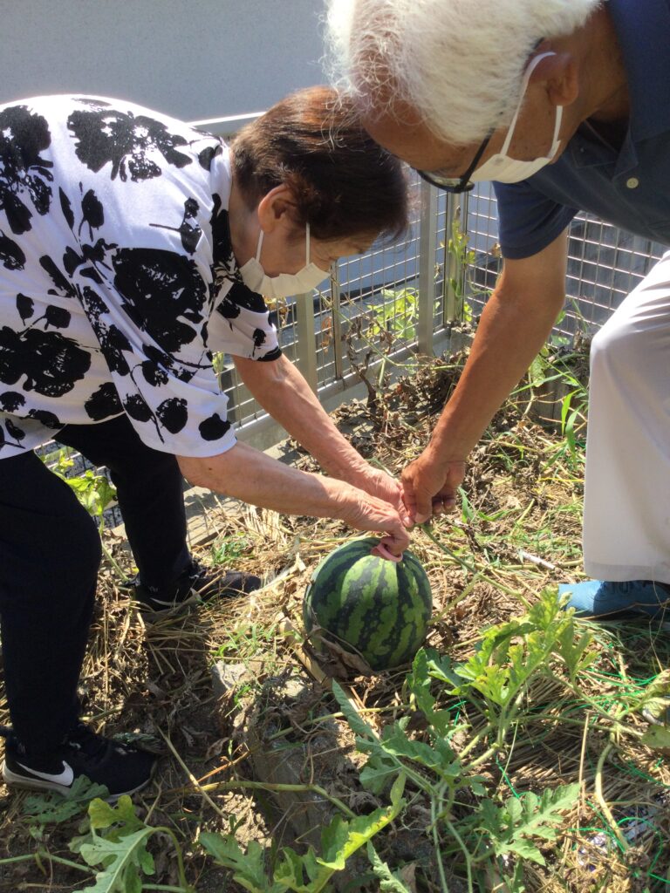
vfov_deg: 58.4
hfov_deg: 45.4
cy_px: 446
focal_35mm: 31
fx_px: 800
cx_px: 335
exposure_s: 1/599
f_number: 2.4
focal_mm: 3.3
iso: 25
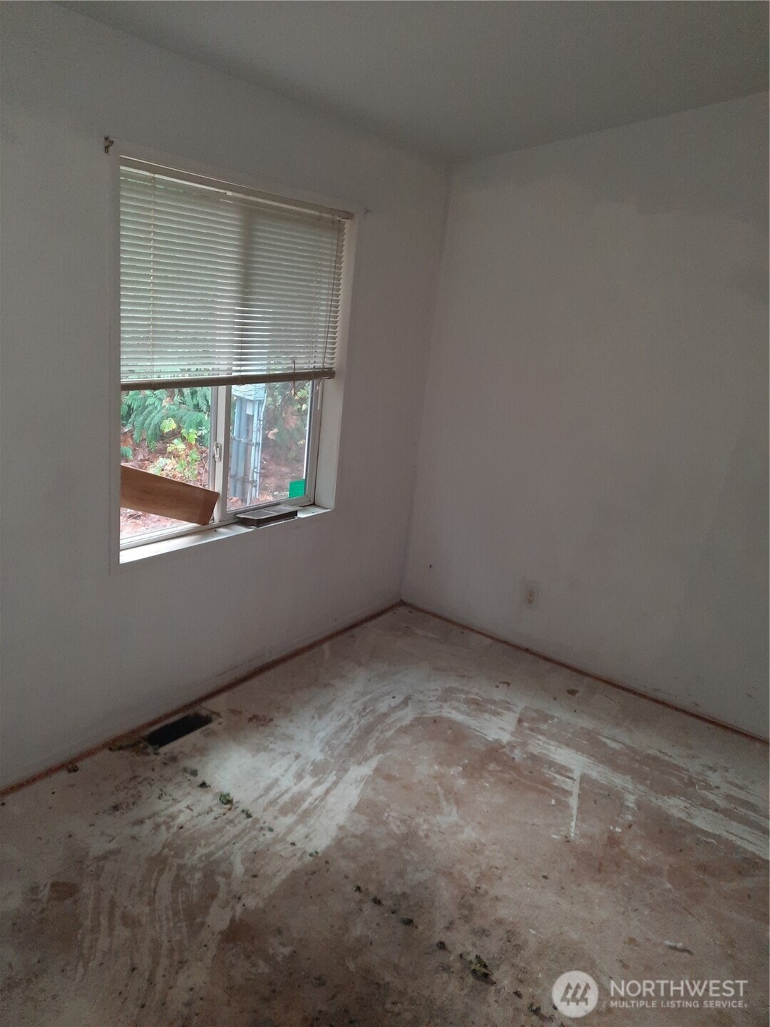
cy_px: 514
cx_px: 385
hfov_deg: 54.9
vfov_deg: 69.4
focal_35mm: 25
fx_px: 741
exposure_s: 1/30
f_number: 2
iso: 320
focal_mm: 4.6
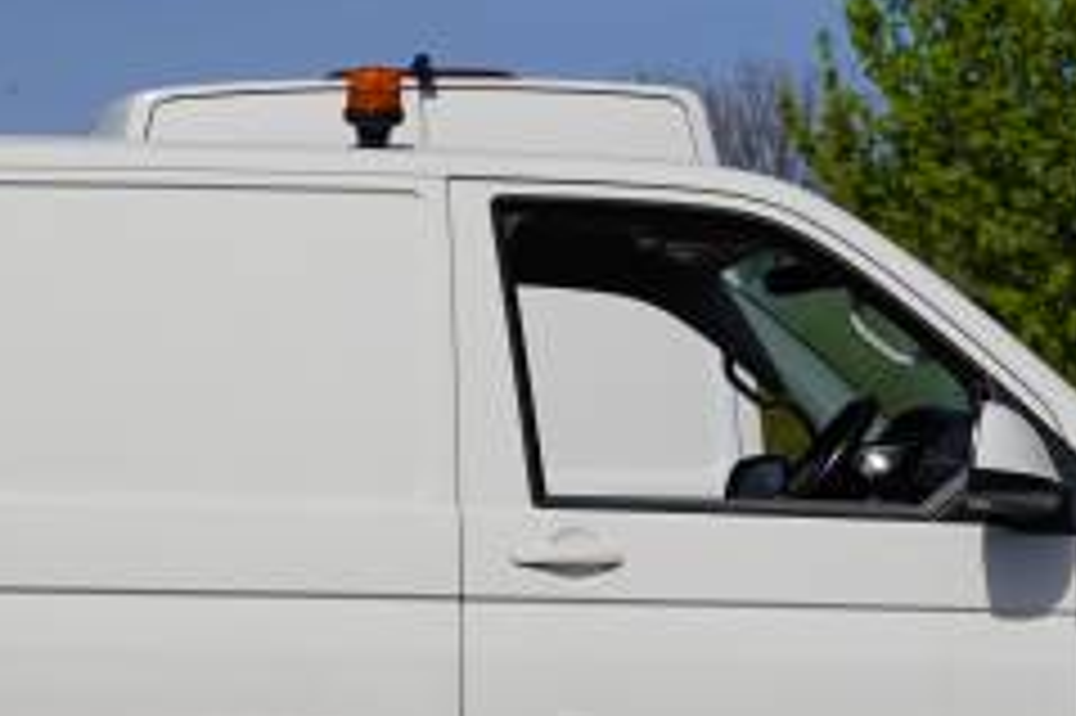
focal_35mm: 152
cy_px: 657
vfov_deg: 9.0
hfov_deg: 13.5
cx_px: 270
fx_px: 4536
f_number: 5
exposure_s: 1/1000
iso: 100
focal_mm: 56.7
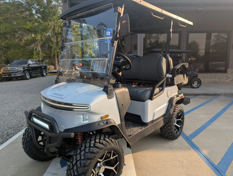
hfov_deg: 71.5
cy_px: 88
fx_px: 162
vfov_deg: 56.9
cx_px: 116
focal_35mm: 24
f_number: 1.85
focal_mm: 6.81
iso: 44
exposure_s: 1/935
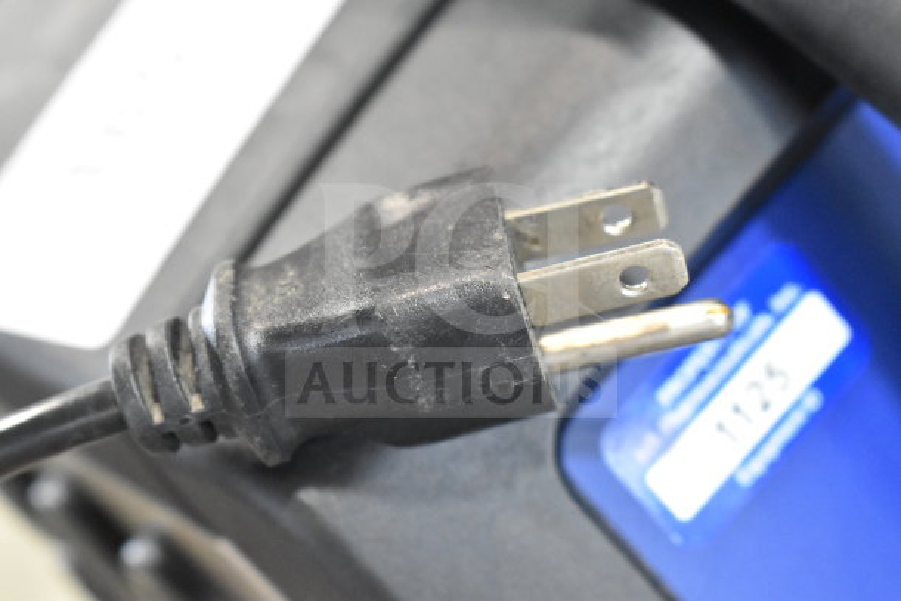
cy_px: 300
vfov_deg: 16.6
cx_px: 450
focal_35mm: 82
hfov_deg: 24.6
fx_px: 2065
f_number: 7.1
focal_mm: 55
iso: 6400
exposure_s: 1/200
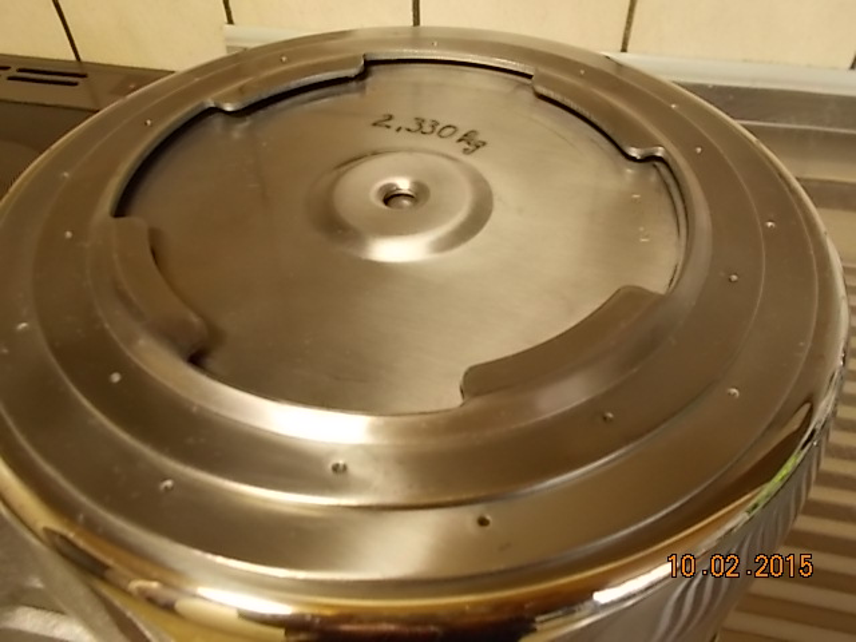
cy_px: 321
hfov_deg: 60.0
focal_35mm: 30
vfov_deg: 46.8
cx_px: 428
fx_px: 742
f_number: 3.4
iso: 200
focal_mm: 5.3
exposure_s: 1/5
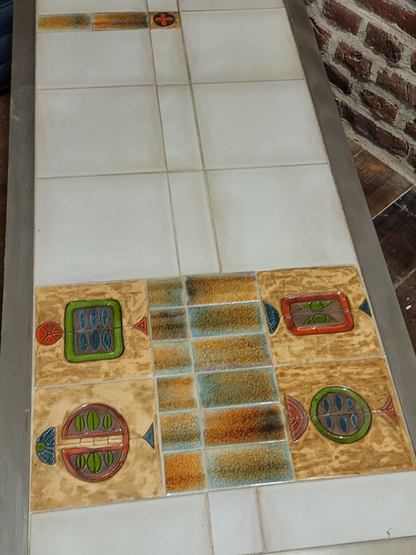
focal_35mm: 44
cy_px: 329
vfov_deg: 42.8
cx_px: 208
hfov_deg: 32.9
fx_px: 705
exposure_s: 1/11
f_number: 1.8
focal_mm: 5.4
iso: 125
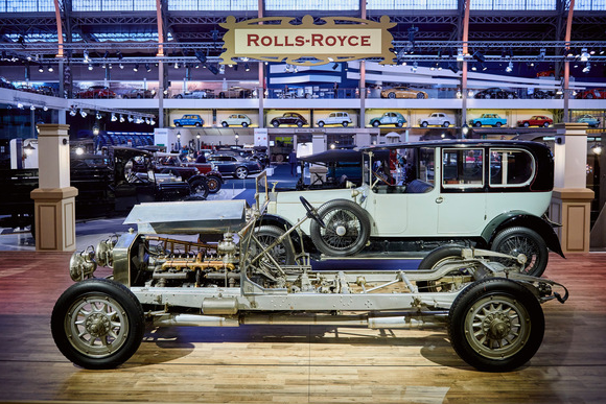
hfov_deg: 61.9
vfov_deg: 43.6
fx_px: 505
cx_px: 302
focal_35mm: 30
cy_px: 199
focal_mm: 29
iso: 1000
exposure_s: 1/80
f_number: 2.8
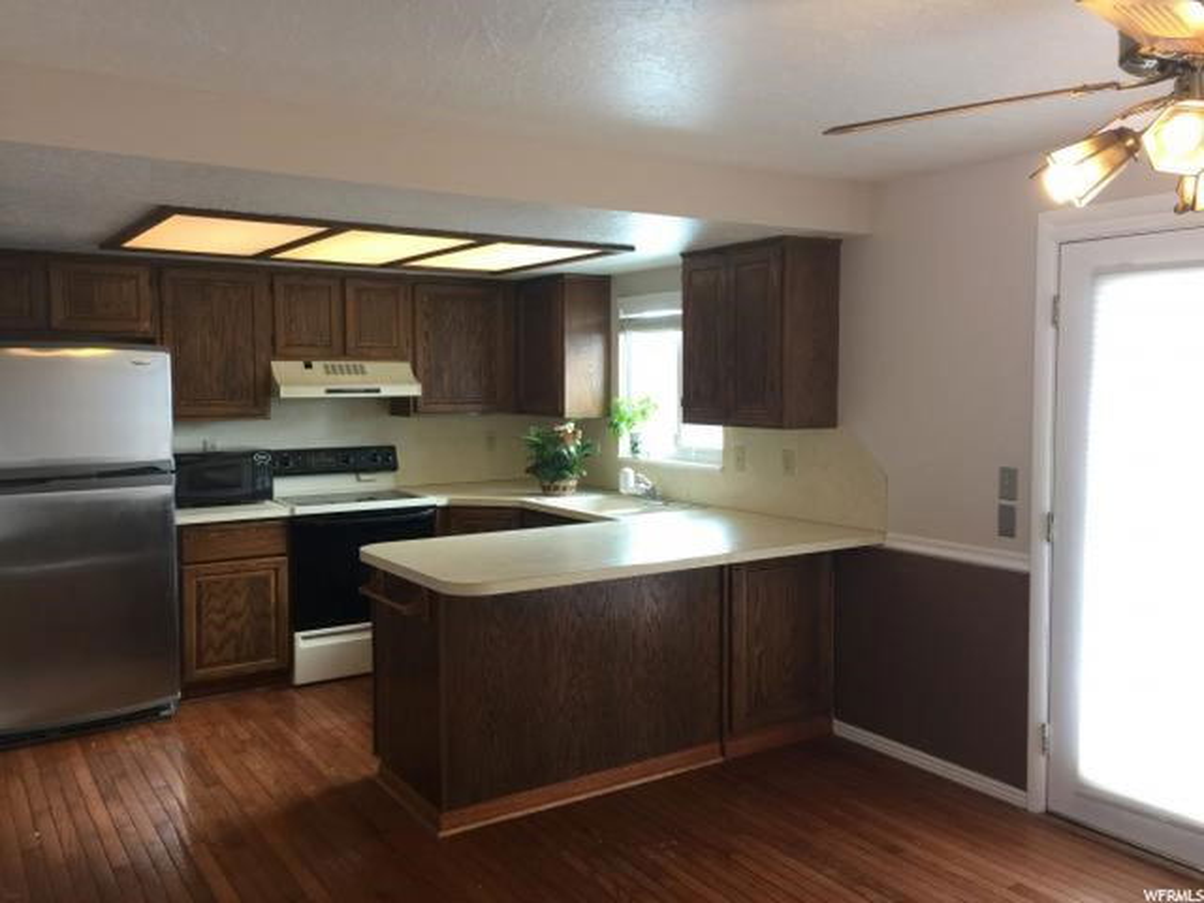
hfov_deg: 61.7
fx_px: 1009
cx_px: 602
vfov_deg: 48.2
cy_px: 452
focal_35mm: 29
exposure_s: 1/30
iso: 32
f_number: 2.2
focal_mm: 4.15
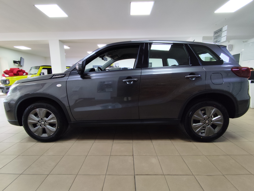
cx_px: 127
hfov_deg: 94.5
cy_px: 96
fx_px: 117
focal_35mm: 16
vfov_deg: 78.2
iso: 160
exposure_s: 1/50
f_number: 2.2
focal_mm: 1.65
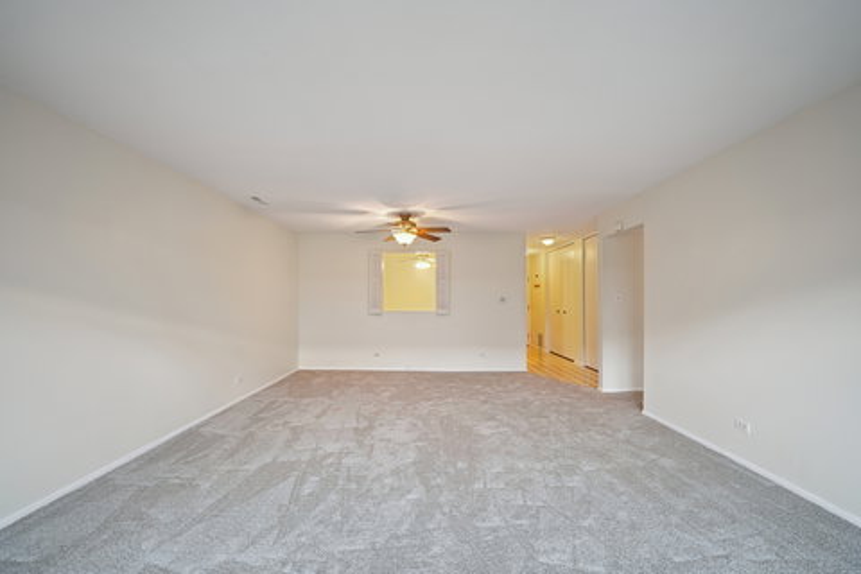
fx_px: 335
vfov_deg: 81.2
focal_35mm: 14
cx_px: 430
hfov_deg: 104.3
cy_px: 287
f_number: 3.5
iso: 400
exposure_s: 1/50
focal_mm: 14
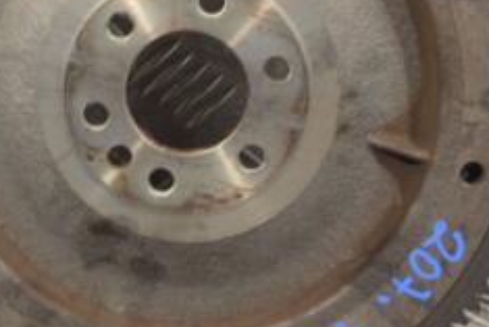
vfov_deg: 7.5
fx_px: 2501
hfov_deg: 11.2
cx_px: 162
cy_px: 98
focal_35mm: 184
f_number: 5.3
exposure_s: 1/30
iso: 360
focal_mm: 48
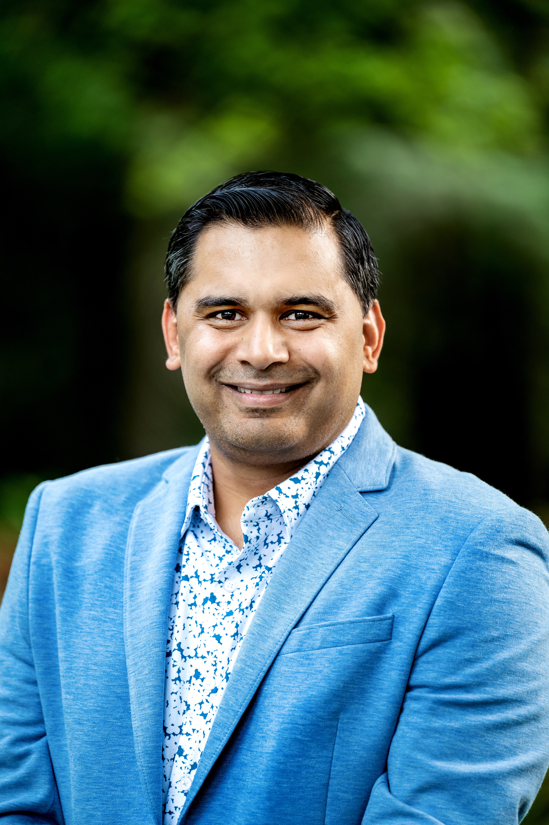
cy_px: 412
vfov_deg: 10.6
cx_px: 274
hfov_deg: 7.0
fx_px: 4466
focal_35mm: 195
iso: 250
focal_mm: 195
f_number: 2.8
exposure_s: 1/500
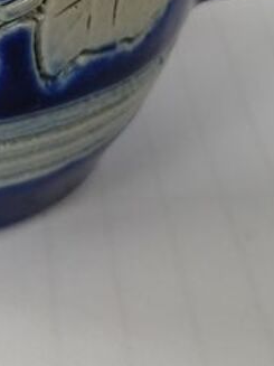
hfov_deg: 13.1
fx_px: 1162
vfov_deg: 16.7
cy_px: -132
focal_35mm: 110
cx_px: -54
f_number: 1.8
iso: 50
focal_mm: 3.62
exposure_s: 1/129
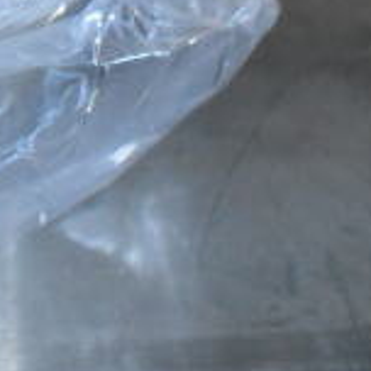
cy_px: -82
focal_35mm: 123
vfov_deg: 13.7
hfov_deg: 12.7
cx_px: -332
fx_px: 1491
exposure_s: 1/40
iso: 5600
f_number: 3.8
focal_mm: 24
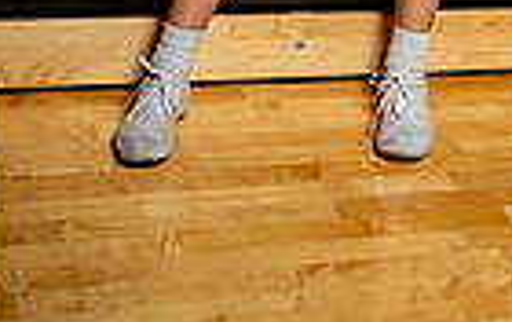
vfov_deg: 10.4
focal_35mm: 108
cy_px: -457
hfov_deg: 18.7
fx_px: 1509
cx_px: 527
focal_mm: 33
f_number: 6.3
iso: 100
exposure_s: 1/250
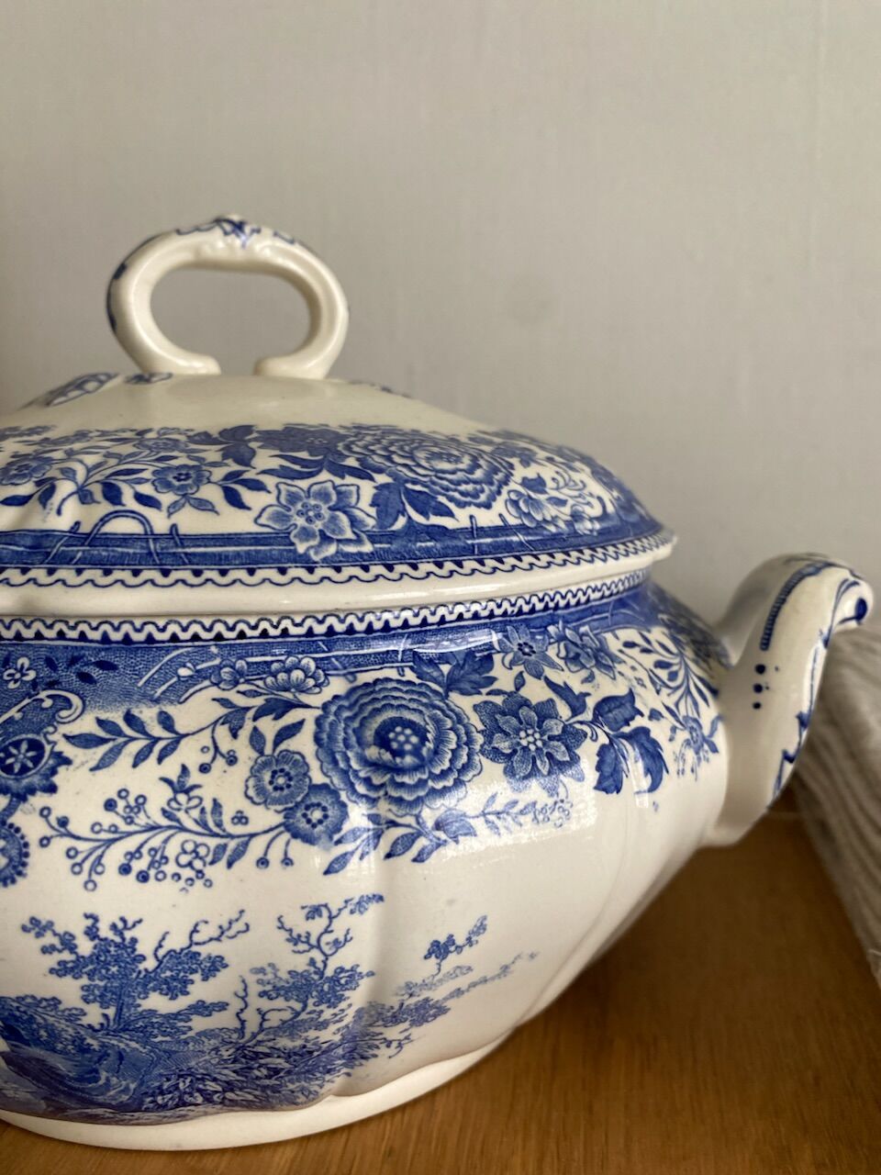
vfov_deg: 67.3
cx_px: 440
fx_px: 882
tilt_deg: -7.1
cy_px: 588
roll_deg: +0.6
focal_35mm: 26
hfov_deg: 53.1
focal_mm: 4.25
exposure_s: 1/121
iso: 100
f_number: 1.8
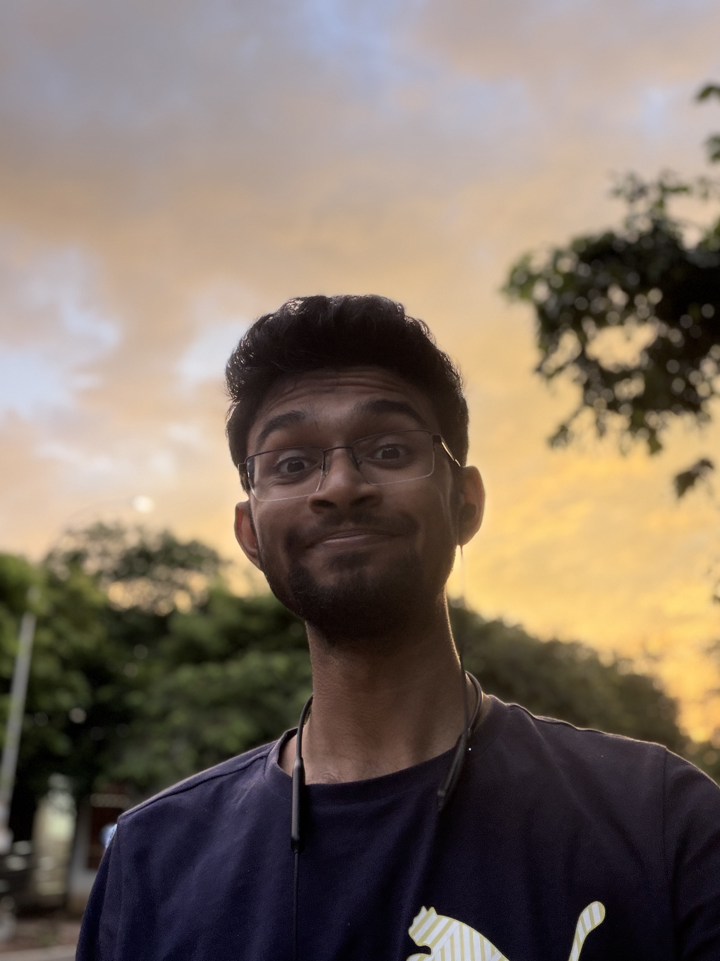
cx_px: 360
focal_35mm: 30
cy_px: 480
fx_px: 832
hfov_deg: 46.8
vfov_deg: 60.0
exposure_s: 1/60
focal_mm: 2.71
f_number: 1.9
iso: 100
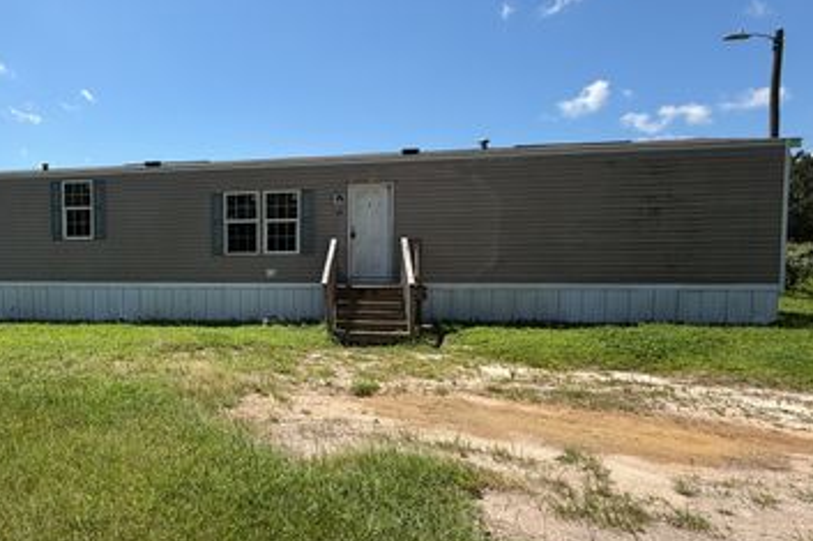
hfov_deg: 73.9
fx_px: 497
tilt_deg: -1.6
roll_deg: +0.1
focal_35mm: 22
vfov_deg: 57.1
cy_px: 290
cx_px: 220
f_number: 2.2
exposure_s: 1/770
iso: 20
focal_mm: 2.22
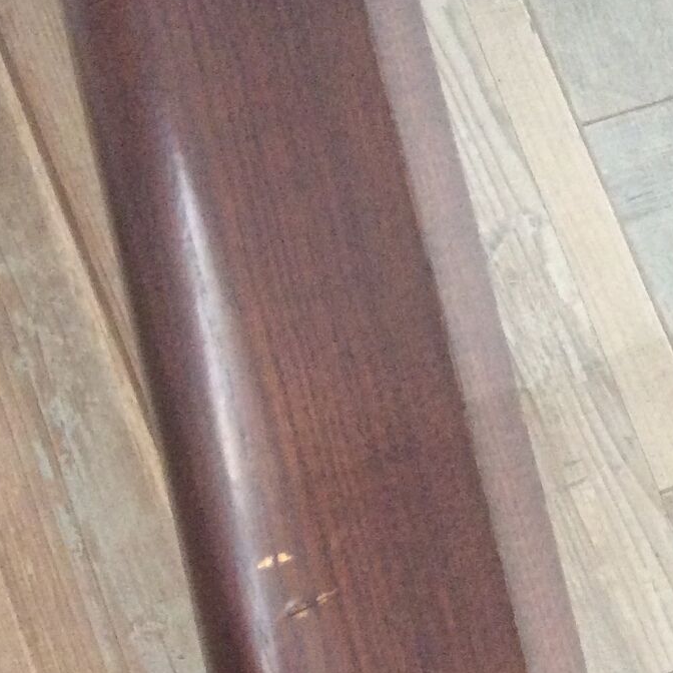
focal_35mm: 84
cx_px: 772
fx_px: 1848
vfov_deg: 20.6
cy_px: 407
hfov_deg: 19.6
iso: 250
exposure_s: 1/25
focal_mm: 3.3
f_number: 2.4
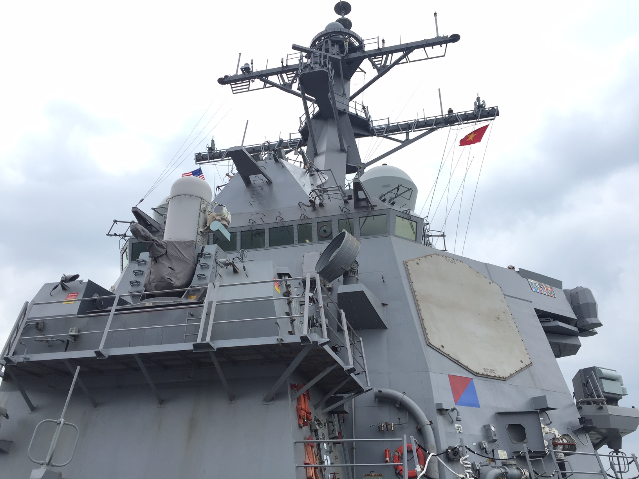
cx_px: 320
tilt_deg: +25.6
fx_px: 535
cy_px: 240
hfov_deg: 61.7
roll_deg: -2.7
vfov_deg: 48.2
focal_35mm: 29
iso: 32
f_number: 2.2
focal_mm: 4.15
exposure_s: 1/732
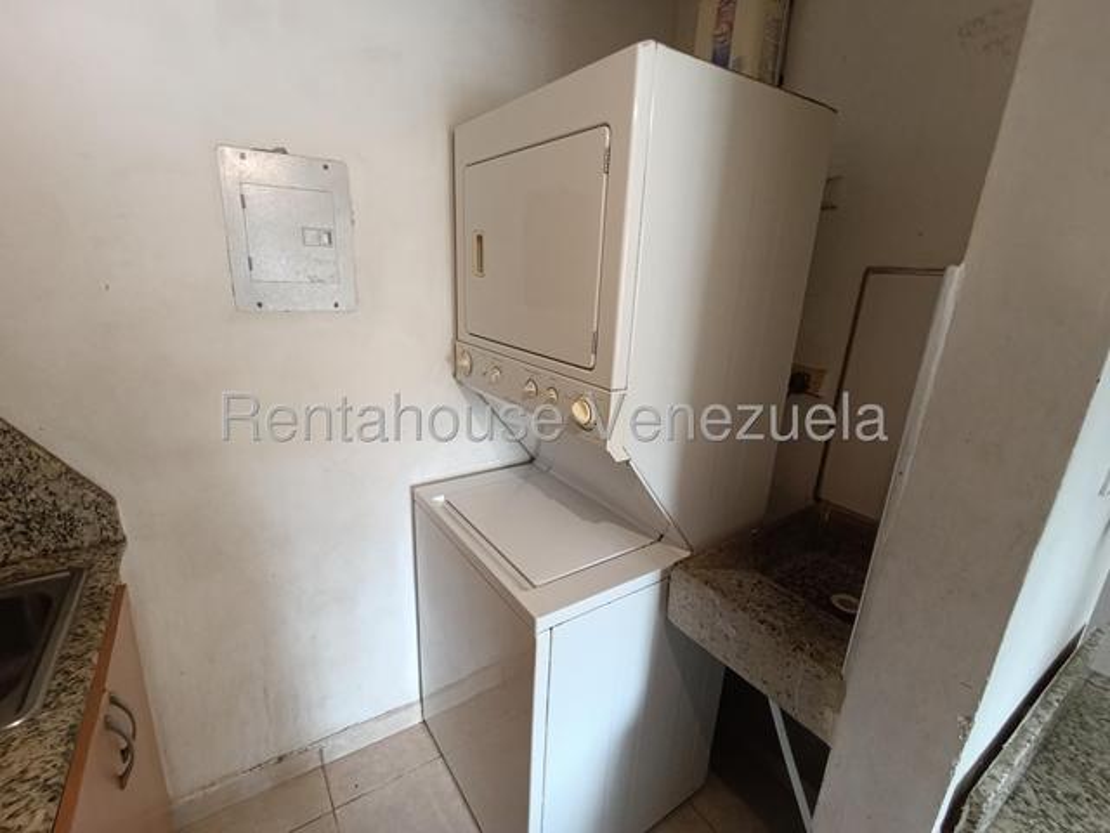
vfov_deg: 78.1
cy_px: 416
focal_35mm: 16
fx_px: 513
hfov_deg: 94.5
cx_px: 555
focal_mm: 1.65
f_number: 2.2
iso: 400
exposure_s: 1/33.3
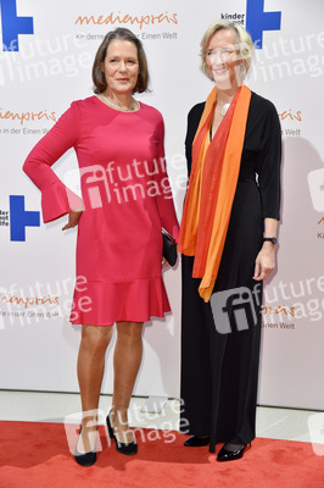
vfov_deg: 32.4
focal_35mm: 62
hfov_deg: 21.9
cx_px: 162
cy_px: 244
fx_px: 838
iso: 2500
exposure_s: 1/160
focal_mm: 62
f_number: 5.6
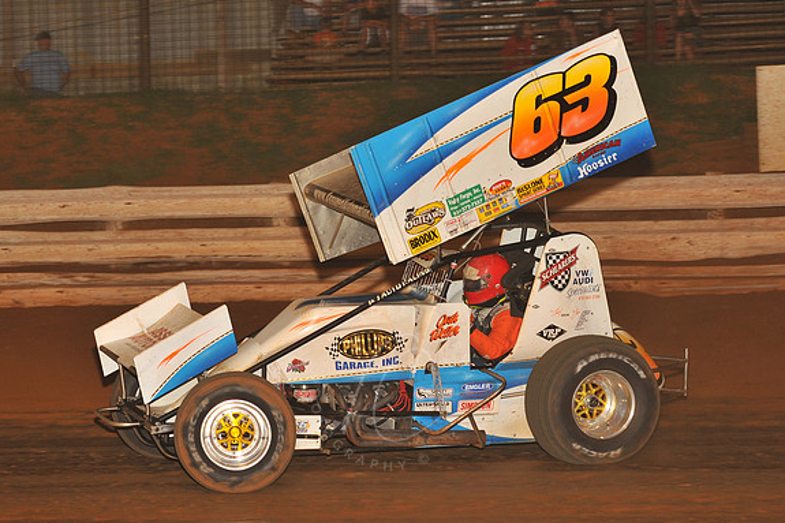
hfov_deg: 18.1
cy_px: 262
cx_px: 390
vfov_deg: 12.1
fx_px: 2463
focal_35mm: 113
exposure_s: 1/320
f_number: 6.3
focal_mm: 112
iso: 800
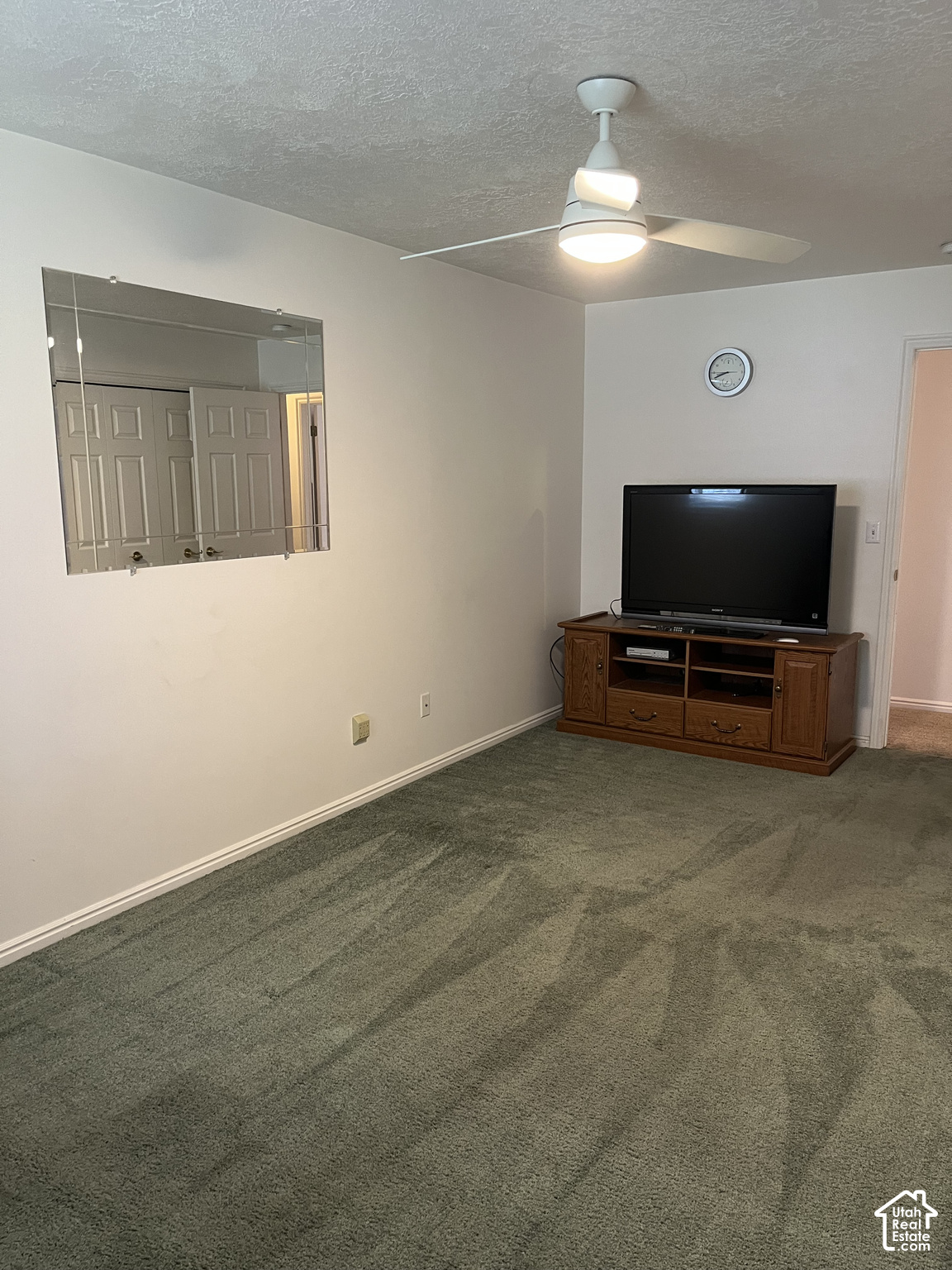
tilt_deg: -10.9
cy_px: 635
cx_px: 476
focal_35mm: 26
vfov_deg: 67.3
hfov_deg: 53.1
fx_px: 953
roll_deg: +1.3
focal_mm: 5.1
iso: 320
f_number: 1.6
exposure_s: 1/60
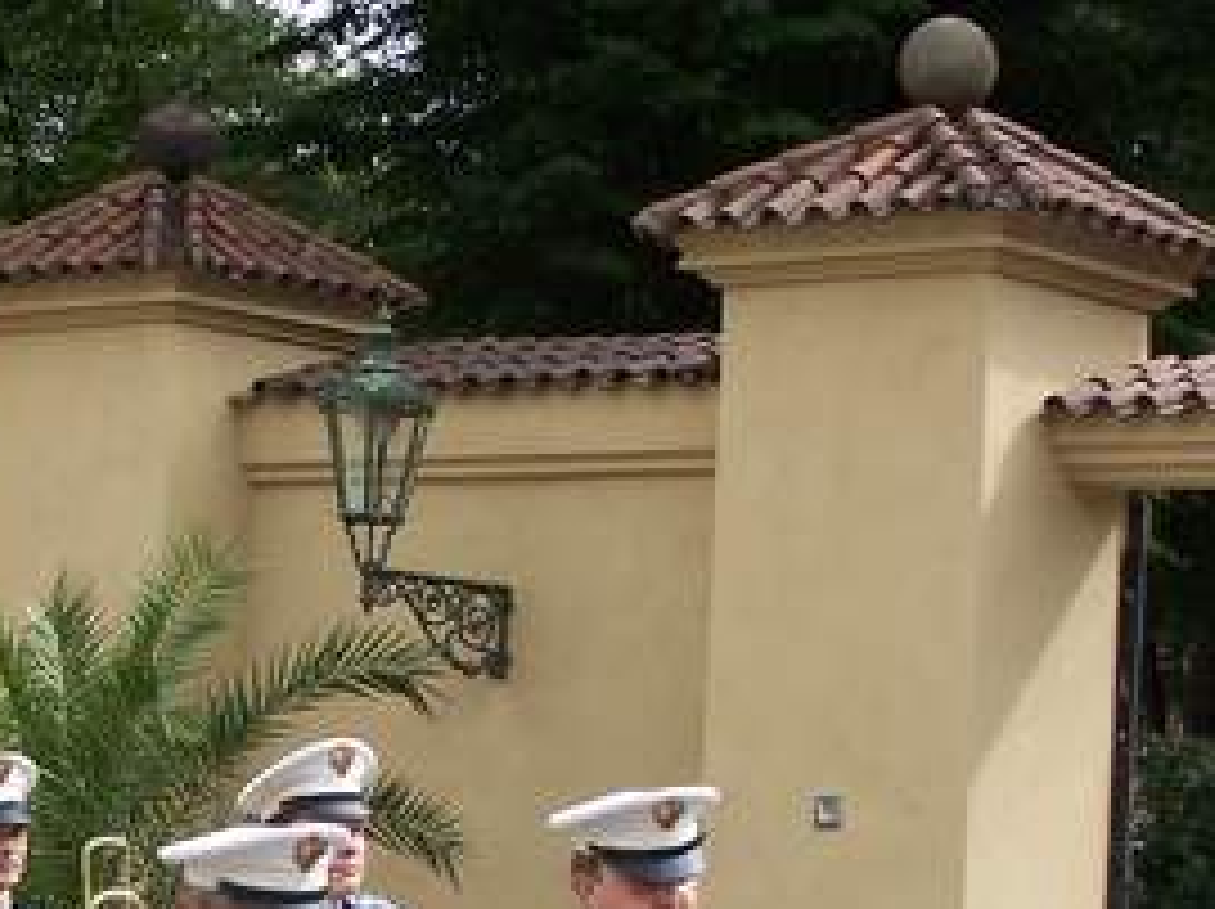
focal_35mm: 121
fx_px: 4243
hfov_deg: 16.1
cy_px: 932
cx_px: 104
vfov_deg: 12.1
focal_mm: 10.7
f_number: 3.2
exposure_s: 1/320
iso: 64
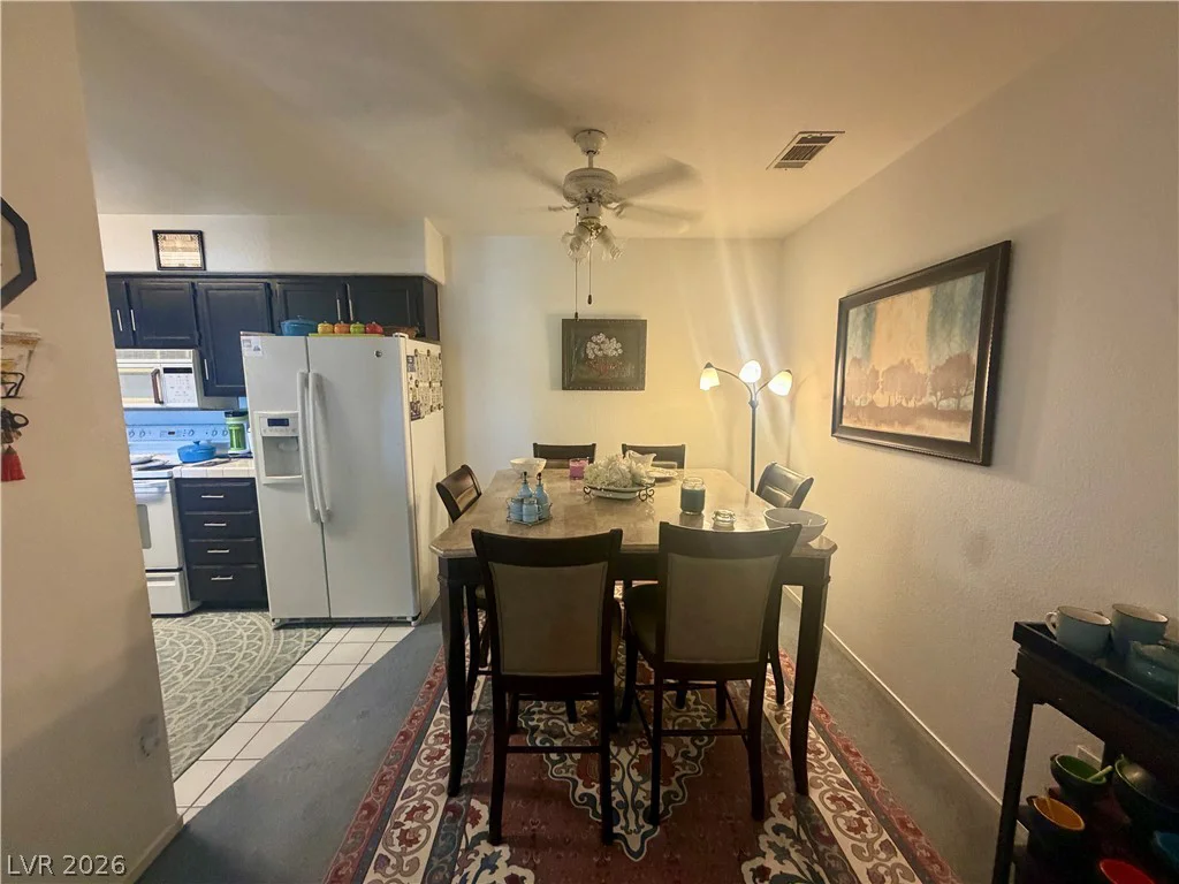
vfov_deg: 85.7
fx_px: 477
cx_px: 590
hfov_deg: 102.1
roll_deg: -0.3
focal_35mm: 14
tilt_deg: -7.8
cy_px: 442
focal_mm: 2.22
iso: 320
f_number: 2.2
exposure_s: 1/60
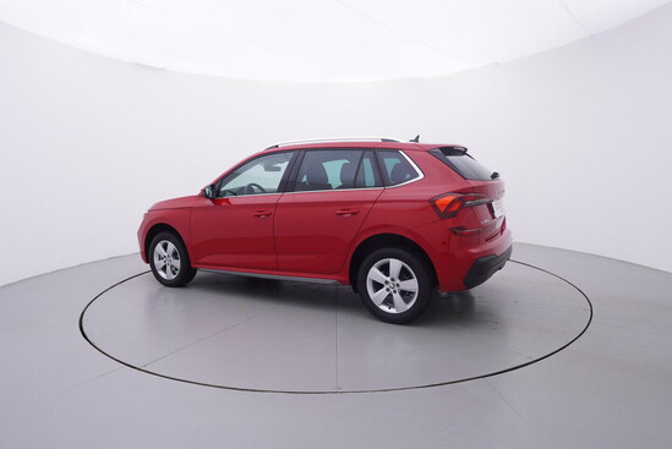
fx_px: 420
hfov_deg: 77.3
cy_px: 224
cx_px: 336
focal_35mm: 22
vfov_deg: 56.2
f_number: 5
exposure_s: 1/80
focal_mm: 15
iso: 200
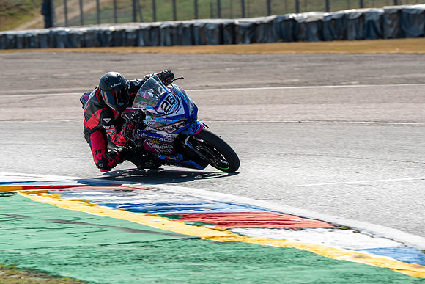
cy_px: 123
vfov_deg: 5.5
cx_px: 179
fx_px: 2963
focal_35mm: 251
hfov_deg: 8.2
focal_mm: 200
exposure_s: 1/500
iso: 160
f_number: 6.3
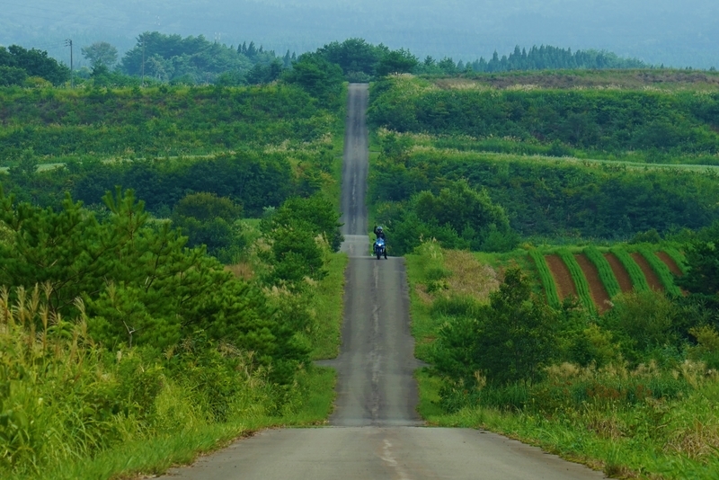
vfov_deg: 13.1
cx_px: 360
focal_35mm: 105
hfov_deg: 19.4
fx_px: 2098
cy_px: 240
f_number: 7.1
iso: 100
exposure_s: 1/200
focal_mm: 105
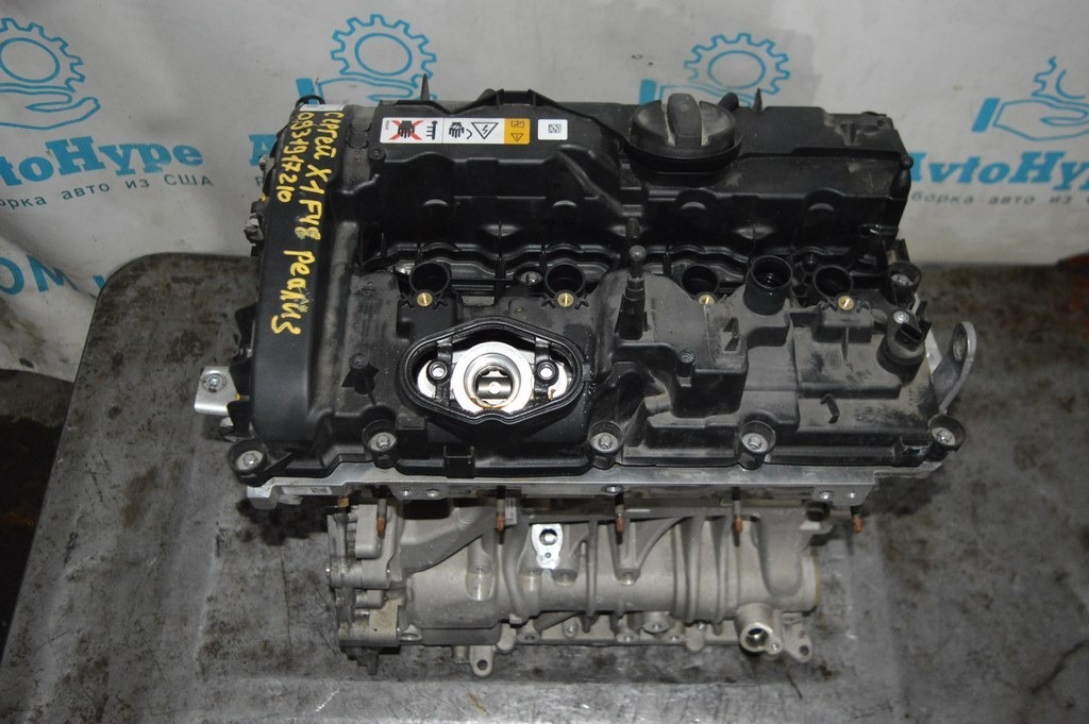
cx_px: 544
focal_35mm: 36
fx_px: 1088
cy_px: 362
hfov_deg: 53.2
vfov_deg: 36.8
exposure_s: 1/60
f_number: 4
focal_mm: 24
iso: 3200
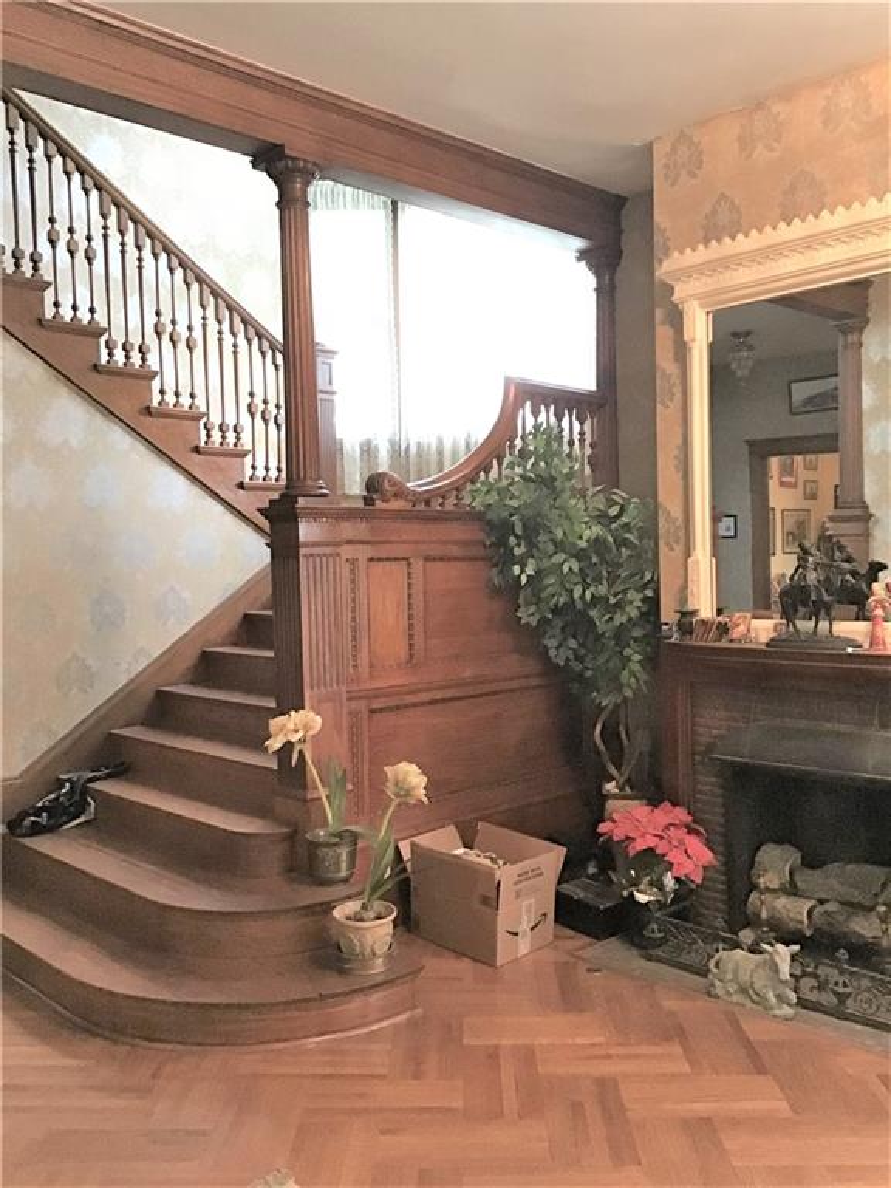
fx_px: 1064
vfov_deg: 58.4
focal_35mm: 31
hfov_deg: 45.4
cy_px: 594
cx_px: 446
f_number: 2.4
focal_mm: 3.3
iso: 200
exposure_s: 1/17
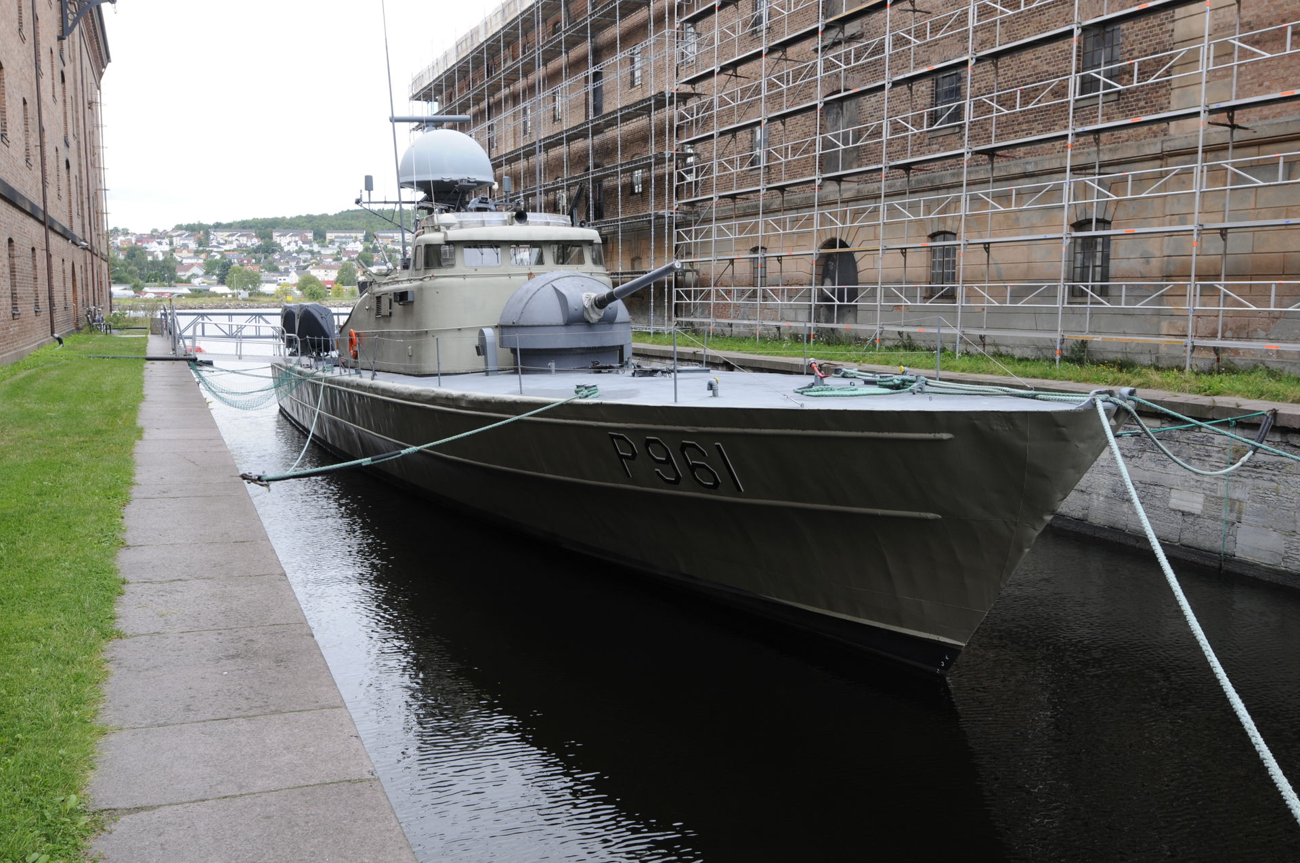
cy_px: 432
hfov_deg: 62.0
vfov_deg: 43.5
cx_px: 650
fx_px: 1082
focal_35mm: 30
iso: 200
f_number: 5
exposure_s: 1/100
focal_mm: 20
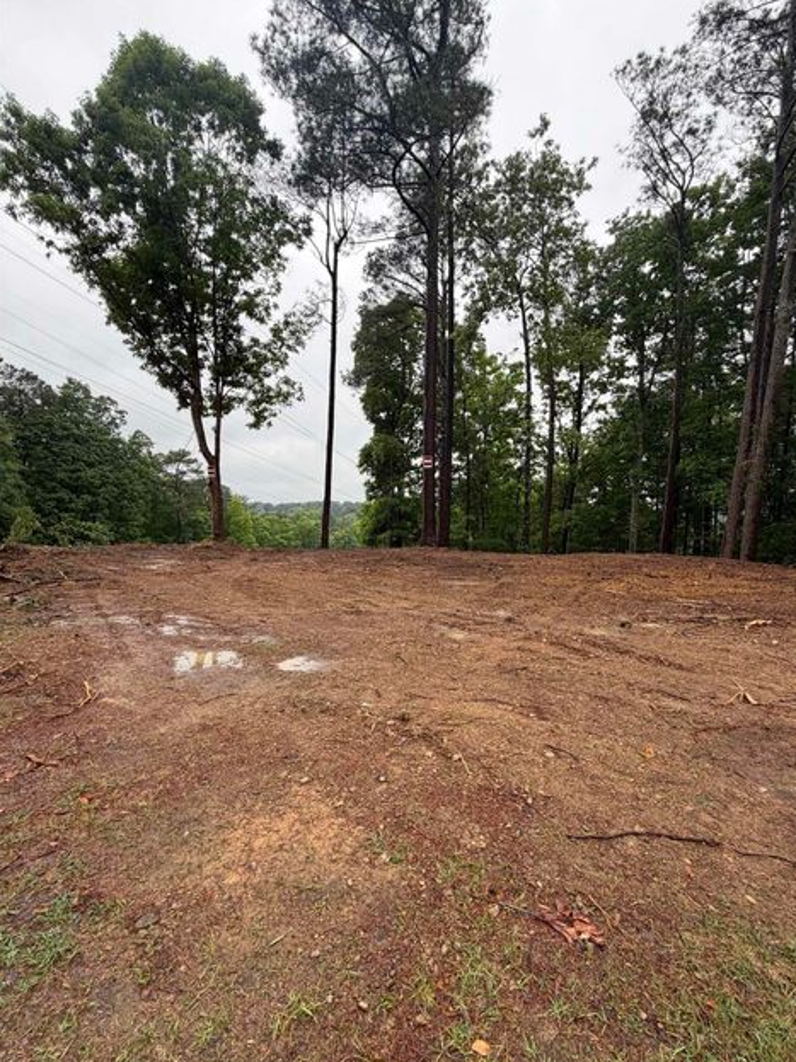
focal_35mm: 15
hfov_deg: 81.6
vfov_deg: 98.1
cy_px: 558
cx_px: 424
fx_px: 460
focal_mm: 2.22
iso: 40
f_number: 2.2
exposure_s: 1/182
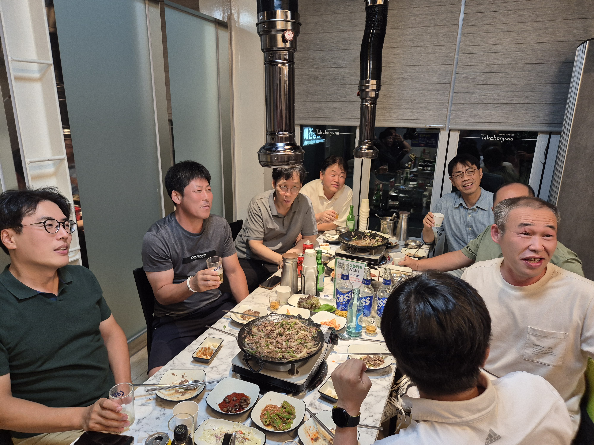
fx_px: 395
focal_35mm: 23
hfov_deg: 73.9
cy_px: 222
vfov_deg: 58.9
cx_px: 297
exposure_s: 1/120
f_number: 1.8
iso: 160
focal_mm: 5.4
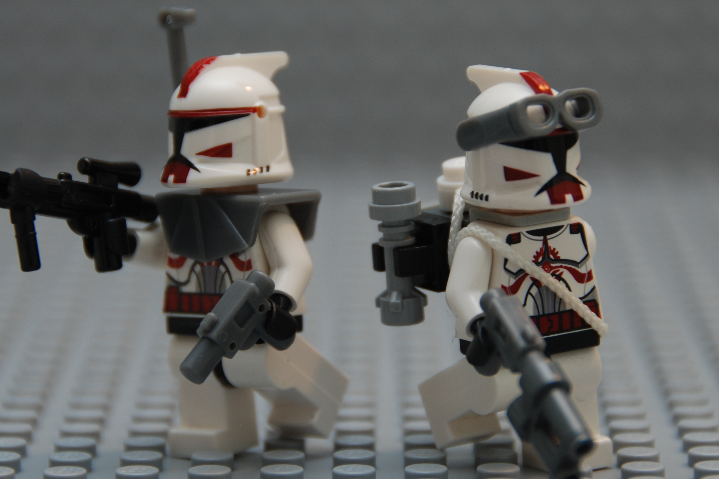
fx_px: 5172
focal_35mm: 259
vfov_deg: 5.3
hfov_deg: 8.0
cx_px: 351
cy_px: 226
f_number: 5.6
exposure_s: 1/60
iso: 200
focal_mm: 130
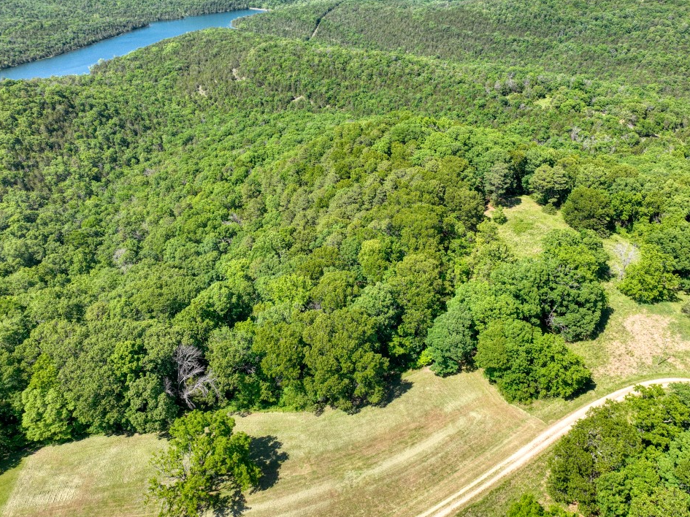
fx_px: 518
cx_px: 366
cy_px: 241
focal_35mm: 26
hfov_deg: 67.3
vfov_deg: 53.0
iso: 100
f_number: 2.8
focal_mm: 12.3
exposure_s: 1/1250
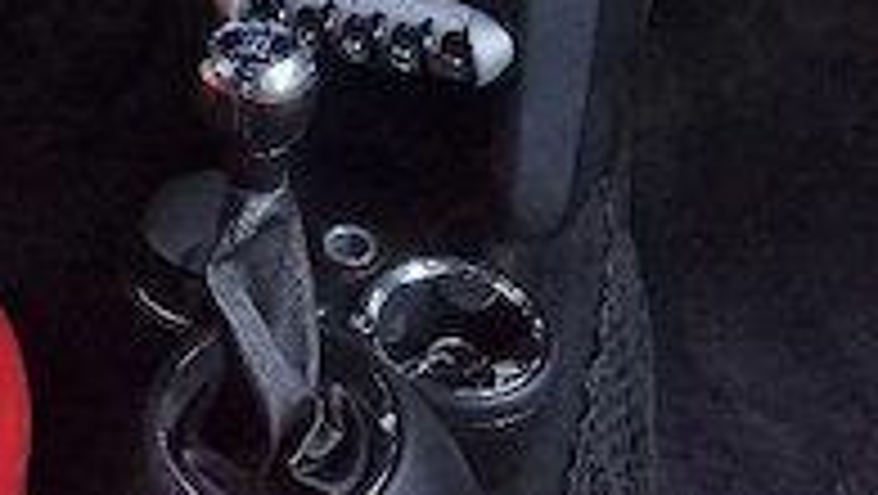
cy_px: -513
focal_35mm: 77
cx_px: 41
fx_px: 1794
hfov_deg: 26.3
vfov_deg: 13.4
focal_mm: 6.4
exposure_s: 1/182
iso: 50
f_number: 1.8
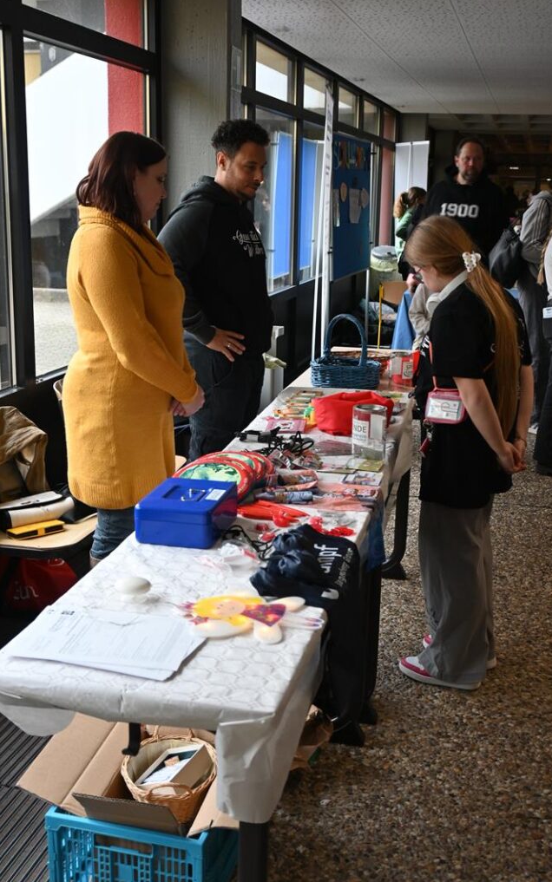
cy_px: 439
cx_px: 267
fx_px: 981
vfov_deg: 48.4
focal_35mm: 41
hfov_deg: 31.4
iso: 280
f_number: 4.5
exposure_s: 1/40
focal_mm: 26.5
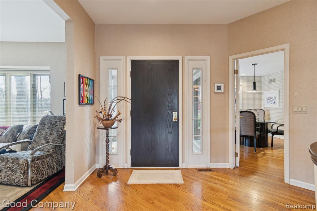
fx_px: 158
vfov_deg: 67.3
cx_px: 158
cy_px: 106
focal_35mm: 18
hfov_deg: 90.0
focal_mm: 12
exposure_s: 1/8
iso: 400
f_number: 8
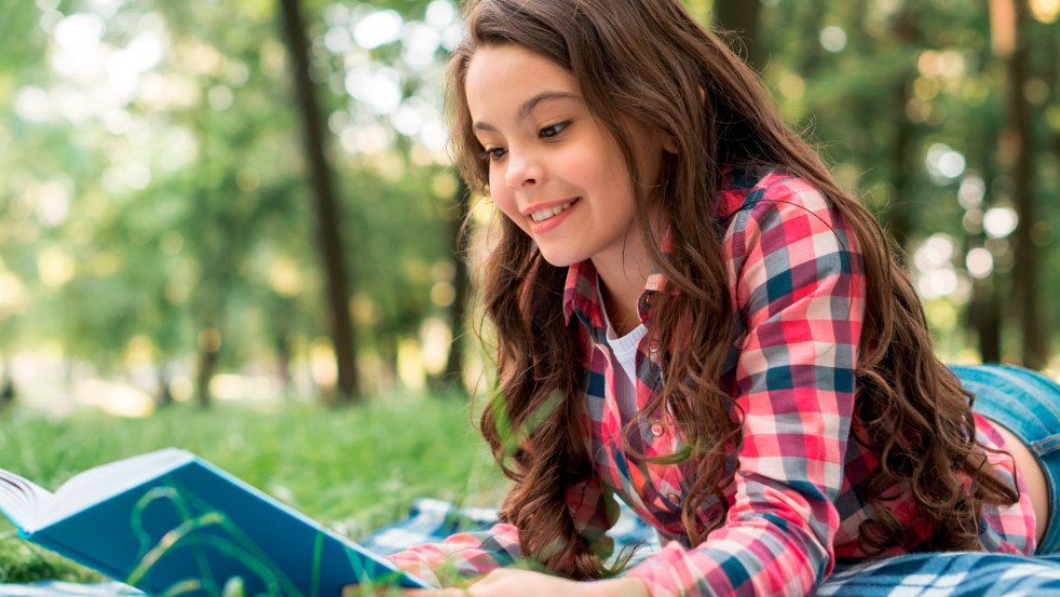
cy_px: 283
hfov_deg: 32.8
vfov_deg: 18.8
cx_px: 479
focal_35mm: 64
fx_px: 1799
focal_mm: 50
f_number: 2.8
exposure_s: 1/200
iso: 500
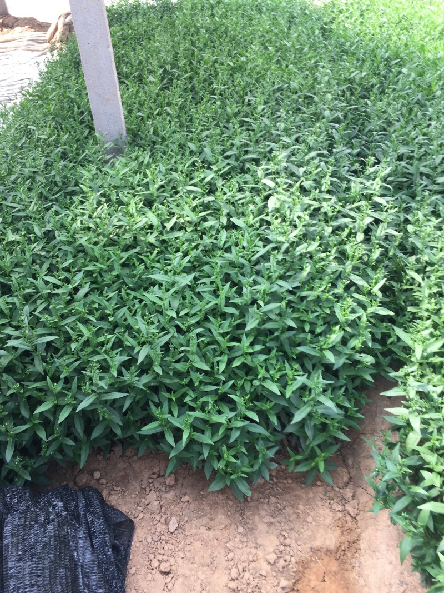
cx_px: 222
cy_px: 296
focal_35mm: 29
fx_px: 496
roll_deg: +2.3
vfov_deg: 61.7
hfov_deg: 48.2
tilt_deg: -40.7
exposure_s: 1/112
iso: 32
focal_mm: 4.15
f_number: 2.2
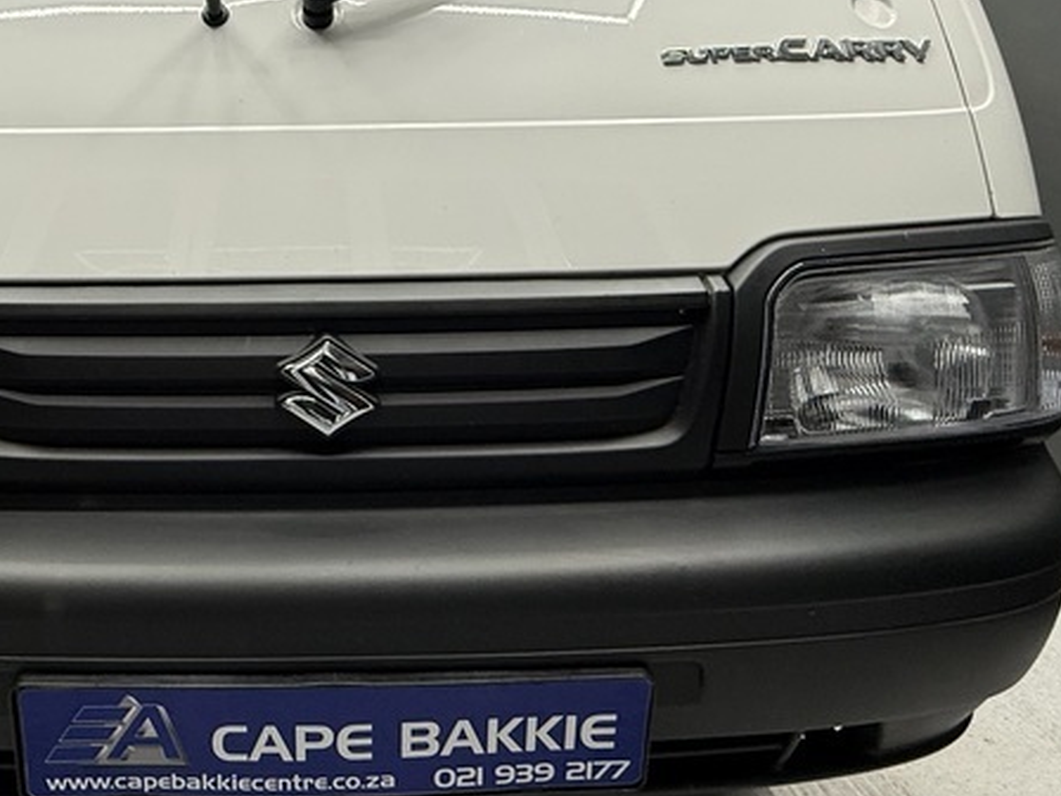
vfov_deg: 43.0
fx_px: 981
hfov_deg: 54.7
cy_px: 216
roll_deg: +0.4
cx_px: 296
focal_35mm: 32
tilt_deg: -7.6
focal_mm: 2.22
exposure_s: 1/100
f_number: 2.2
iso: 160
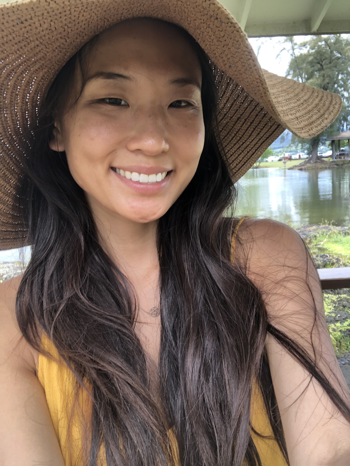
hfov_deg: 44.2
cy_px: 233
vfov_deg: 56.8
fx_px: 431
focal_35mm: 32
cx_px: 175
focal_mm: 2.87
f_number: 2.2
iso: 50
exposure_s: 1/120
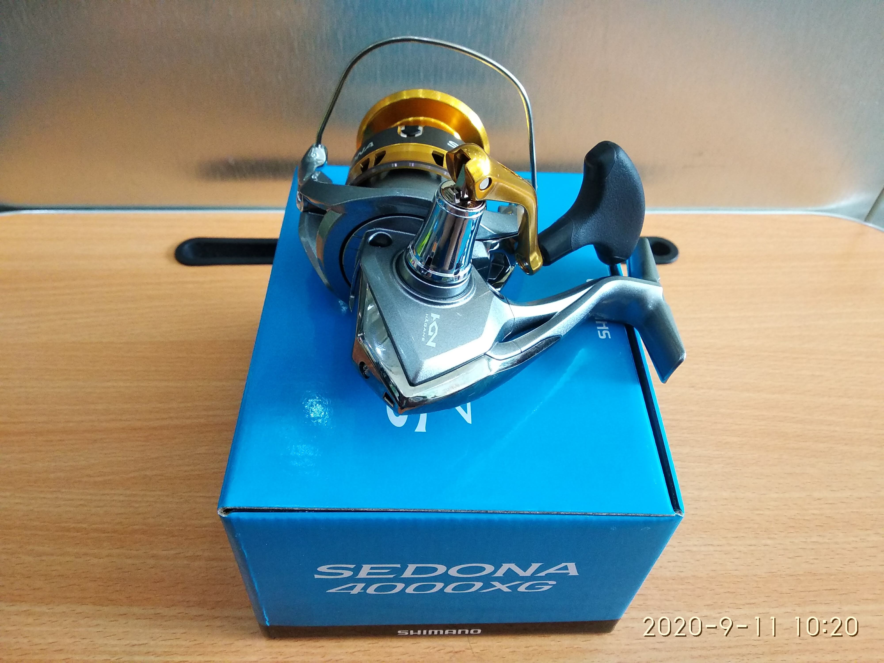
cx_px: 442
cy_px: 332
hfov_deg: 67.3
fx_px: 664
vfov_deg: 53.1
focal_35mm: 26
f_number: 2.2
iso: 640
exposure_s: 1/33
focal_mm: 3.81
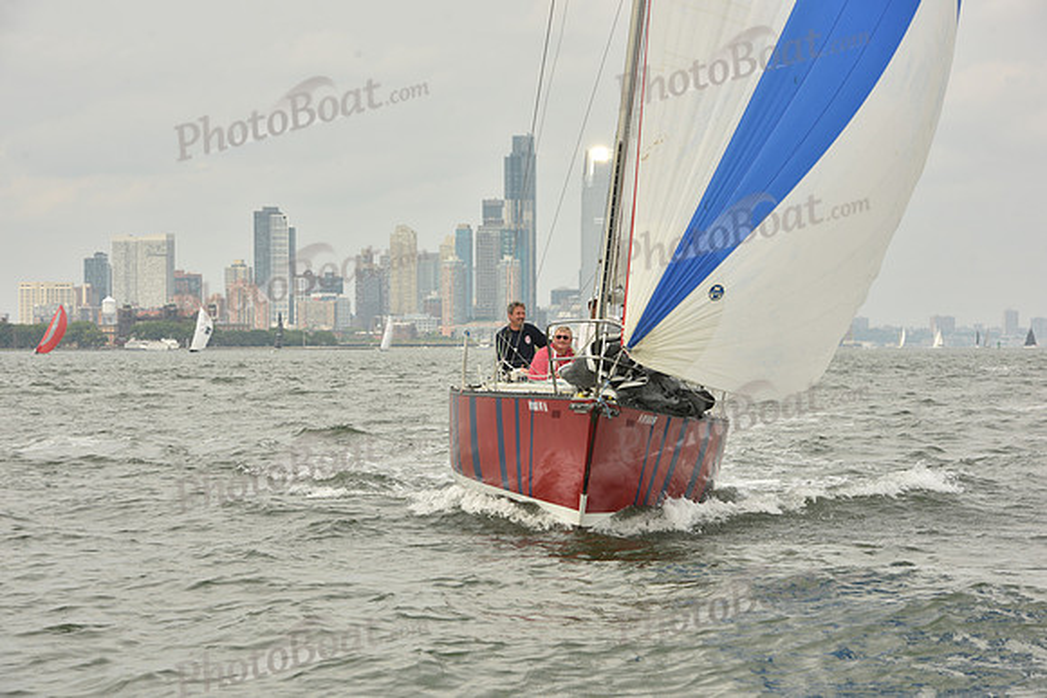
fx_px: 3491
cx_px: 524
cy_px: 349
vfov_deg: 11.4
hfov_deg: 17.1
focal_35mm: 120
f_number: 10
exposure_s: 1/640
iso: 250
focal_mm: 120
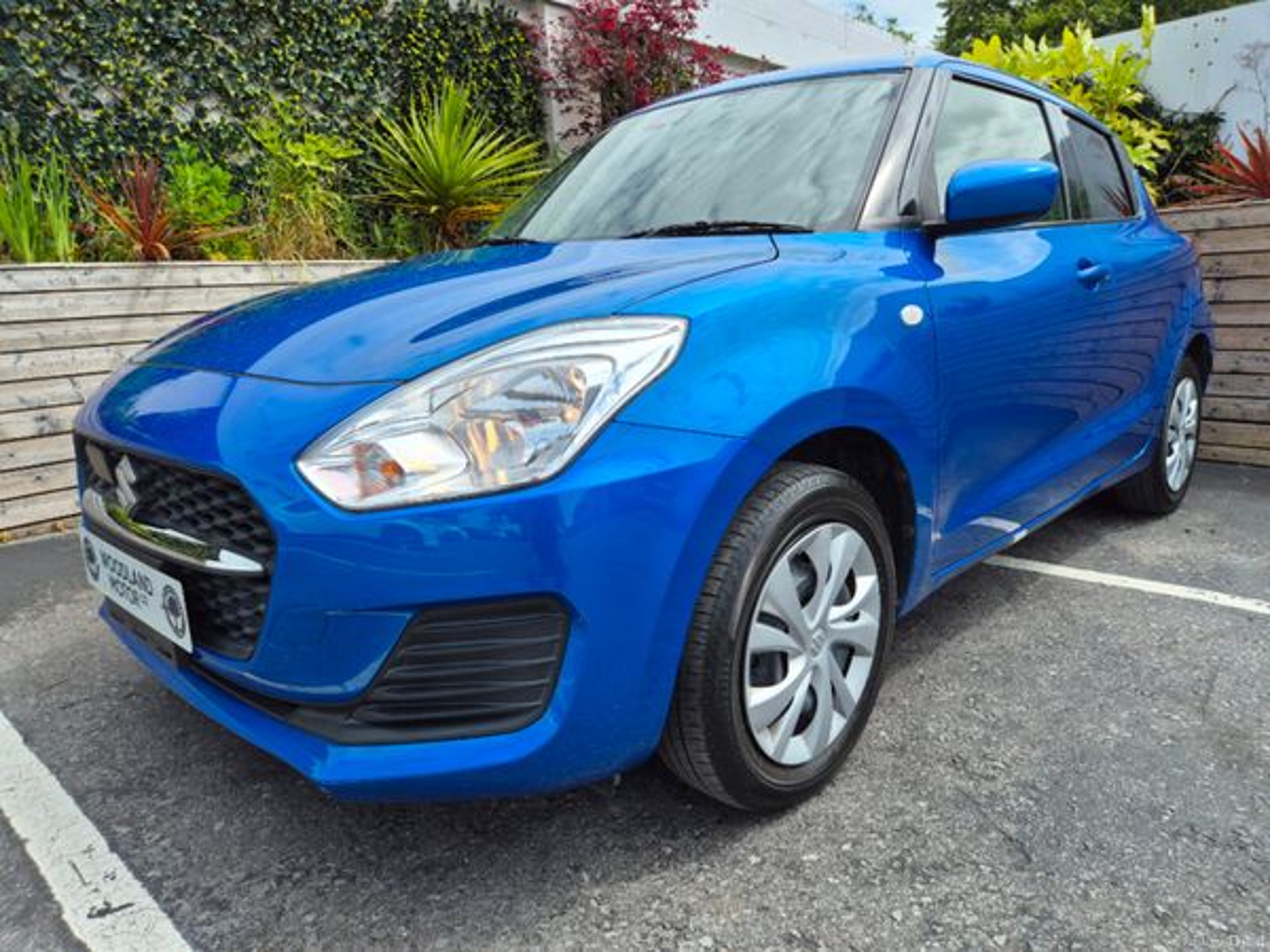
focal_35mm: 23
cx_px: 635
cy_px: 476
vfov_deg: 58.9
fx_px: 844
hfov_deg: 73.9
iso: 25
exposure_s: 1/1624
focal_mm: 5.4
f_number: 1.8
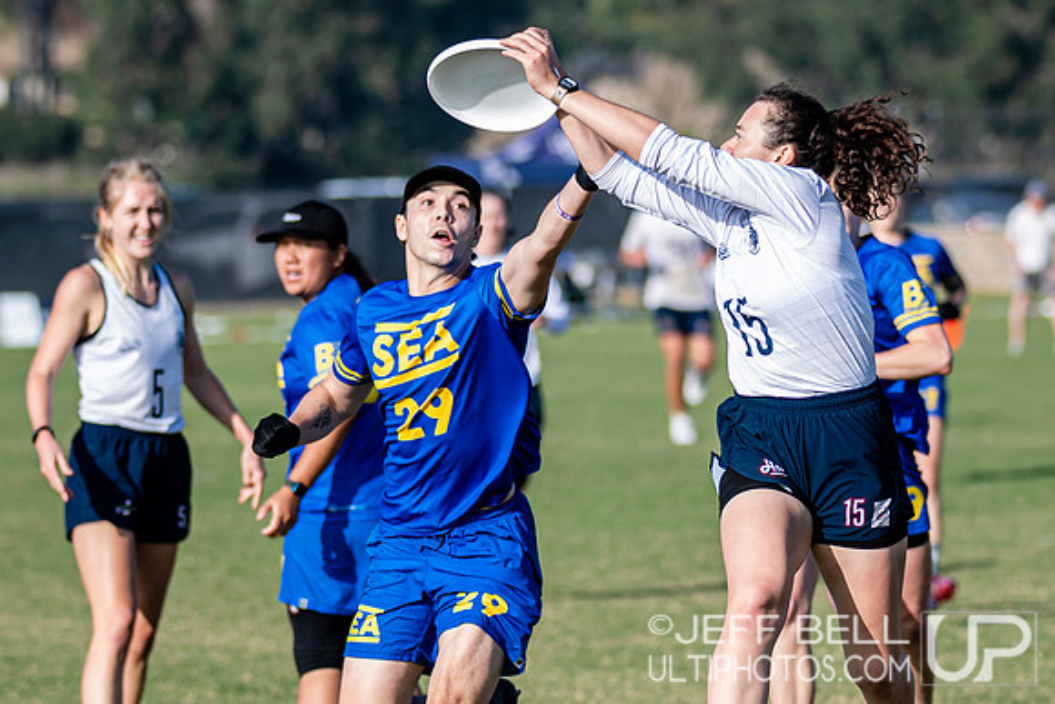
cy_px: 403
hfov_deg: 7.0
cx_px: 614
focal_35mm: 293
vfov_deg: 4.7
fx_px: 8580
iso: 100
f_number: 3.2
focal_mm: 140
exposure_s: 1/1250
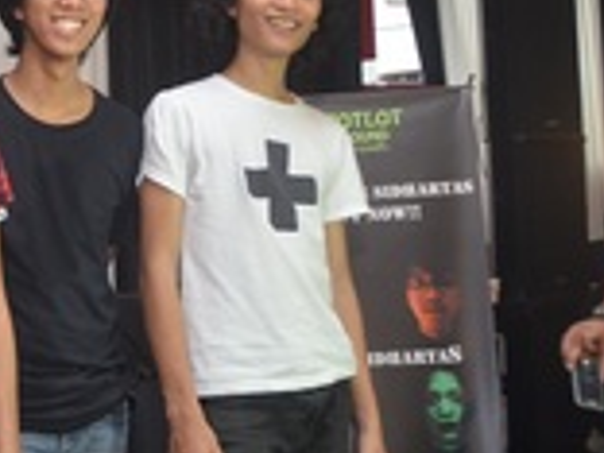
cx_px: -124
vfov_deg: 17.8
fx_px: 1448
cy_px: 201
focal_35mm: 83
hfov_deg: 21.8
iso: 1250
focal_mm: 22
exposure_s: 1/90
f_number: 3.5
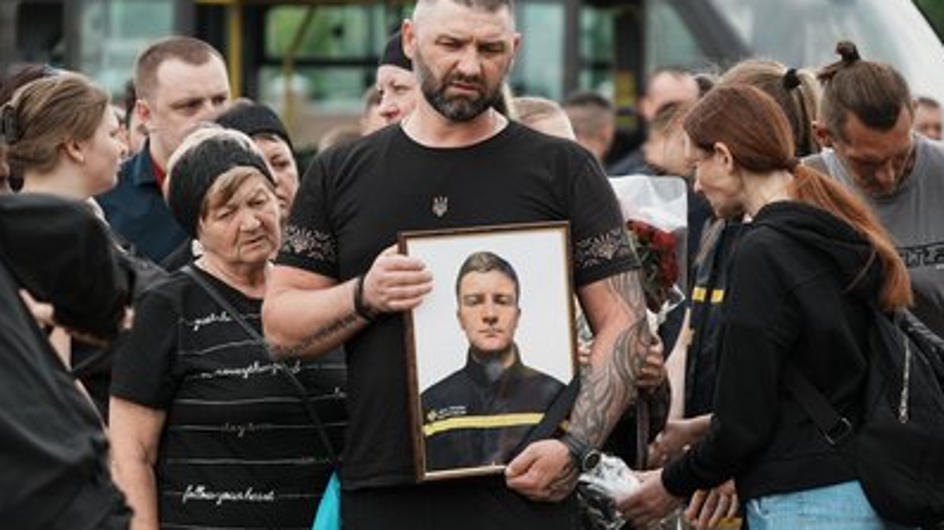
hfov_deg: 10.3
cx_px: 473
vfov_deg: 5.8
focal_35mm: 209
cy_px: 227
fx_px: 5230
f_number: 5.6
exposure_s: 1/500
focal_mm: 198
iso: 200
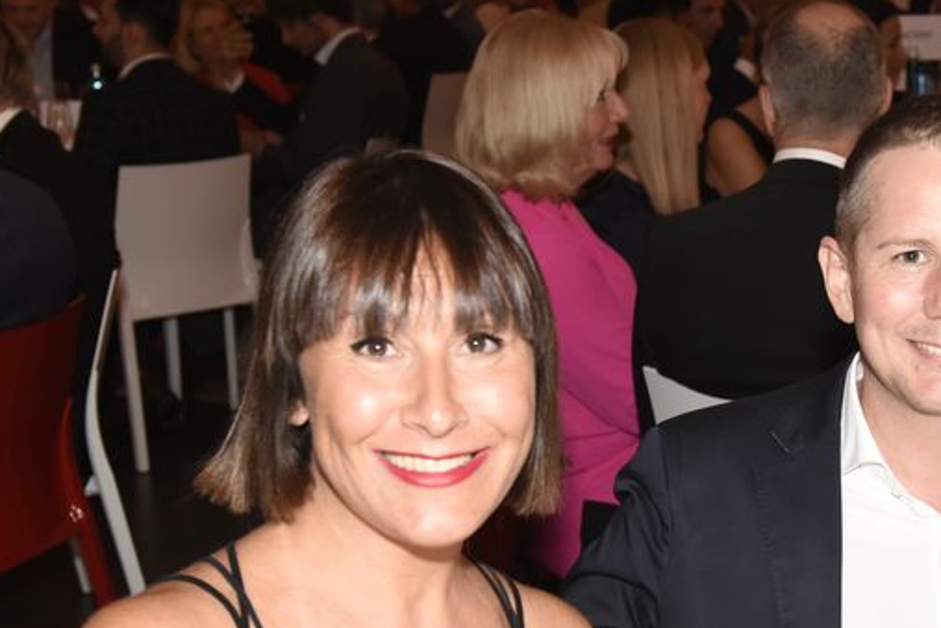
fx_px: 2222
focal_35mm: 85
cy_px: 419
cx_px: 801
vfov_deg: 16.0
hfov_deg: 23.4
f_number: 4.5
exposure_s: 1/80
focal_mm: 36
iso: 1600
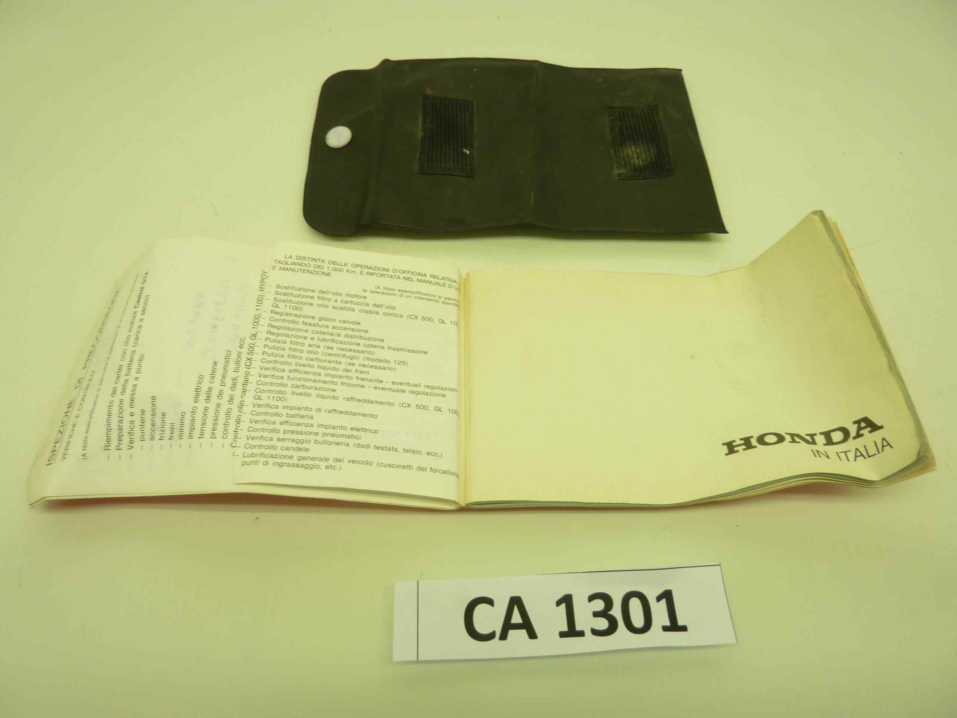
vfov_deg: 54.9
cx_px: 478
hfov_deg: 69.4
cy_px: 359
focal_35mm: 25
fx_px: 691
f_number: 3.3
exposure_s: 1/40
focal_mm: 4.1
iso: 80
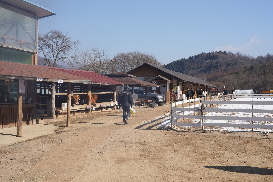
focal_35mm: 46
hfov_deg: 42.7
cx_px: 139
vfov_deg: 29.2
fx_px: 349
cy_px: 91
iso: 100
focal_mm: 45
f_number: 14
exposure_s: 1/100
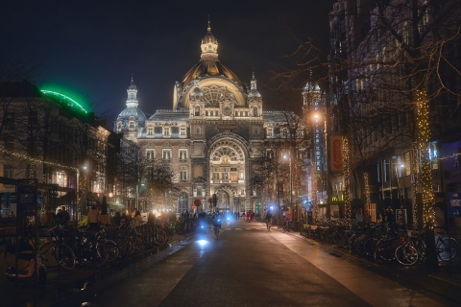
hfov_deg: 47.4
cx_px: 230
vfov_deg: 32.6
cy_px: 154
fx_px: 525
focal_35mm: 41
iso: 500
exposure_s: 1/60
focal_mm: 27
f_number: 1.2
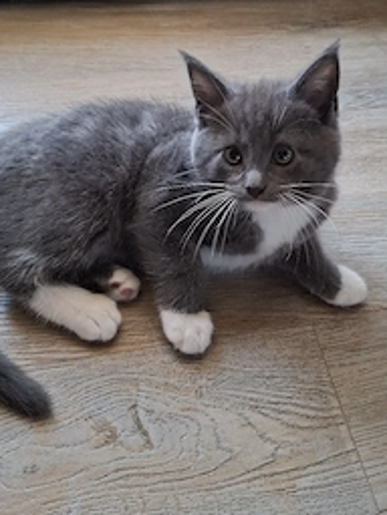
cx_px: 202
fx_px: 537
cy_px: 189
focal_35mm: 36
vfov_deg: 50.8
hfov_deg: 39.6
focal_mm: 5.54
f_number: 1.8
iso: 250
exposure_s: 1/50
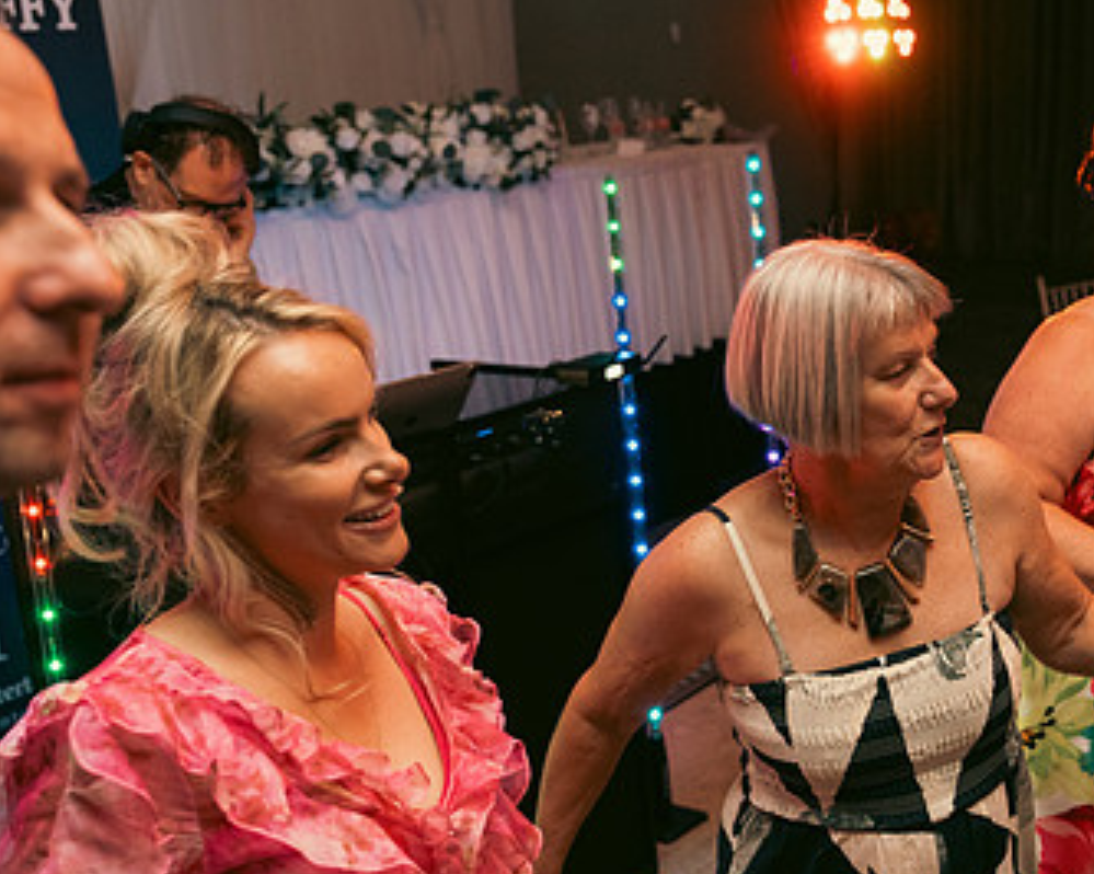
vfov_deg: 28.0
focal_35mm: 54
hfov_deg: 33.8
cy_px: 527
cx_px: 871
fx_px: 1747
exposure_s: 1/160
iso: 2500
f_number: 3.5
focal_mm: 33
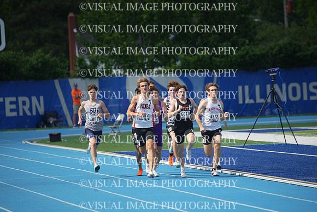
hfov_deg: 5.2
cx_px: 158
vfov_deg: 3.4
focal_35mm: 400
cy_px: 106
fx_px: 3523
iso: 400
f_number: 5.6
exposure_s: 1/2500
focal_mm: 400
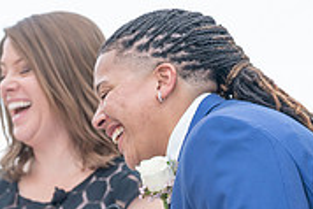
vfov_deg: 1.9
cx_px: 103
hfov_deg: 2.9
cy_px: 234
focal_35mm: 709
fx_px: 6169
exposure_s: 1/200
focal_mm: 198
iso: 160
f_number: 4
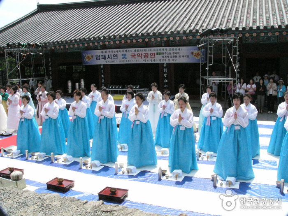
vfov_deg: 39.7
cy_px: 108
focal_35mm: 36
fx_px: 300
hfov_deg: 51.4
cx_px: 144
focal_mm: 6
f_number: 7.3
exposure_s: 1/1300
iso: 400
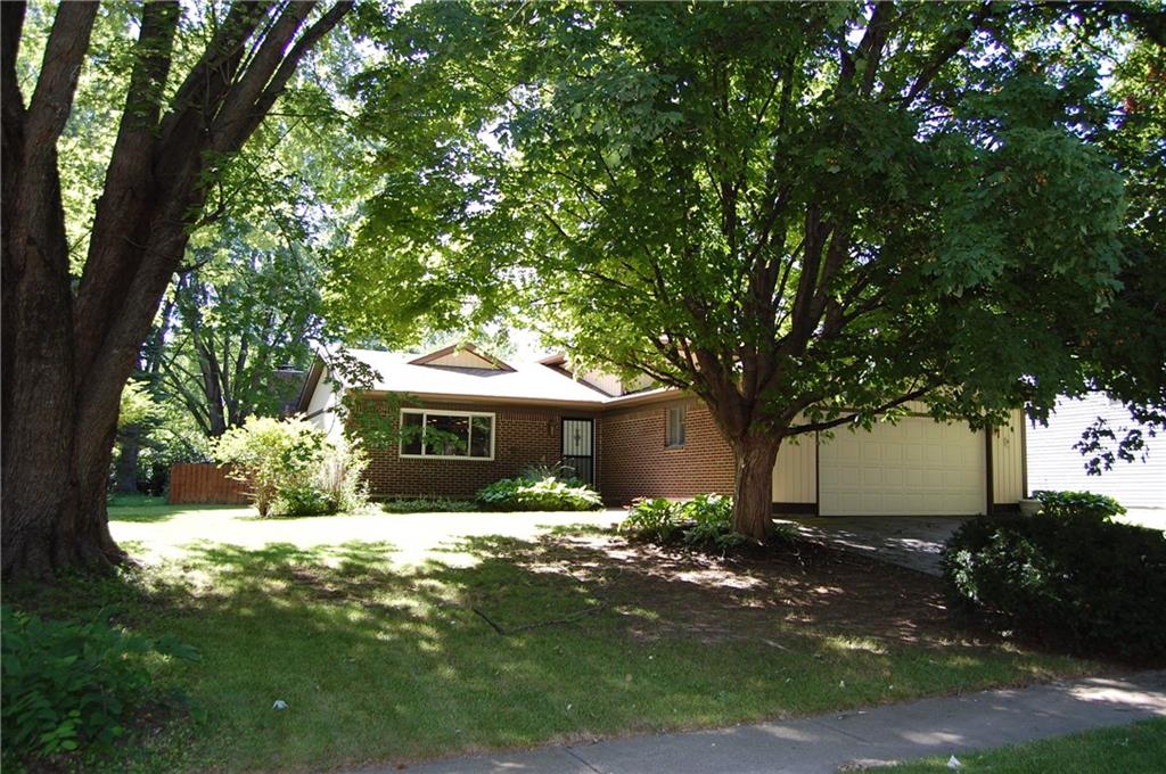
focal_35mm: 27
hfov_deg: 67.4
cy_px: 387
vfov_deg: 47.8
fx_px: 873
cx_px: 583
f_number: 5.6
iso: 250
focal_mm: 18
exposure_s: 1/125
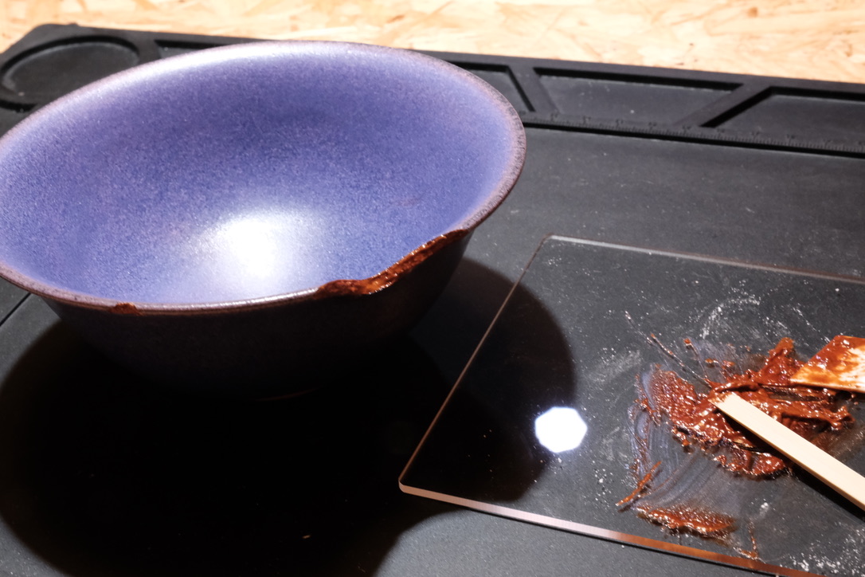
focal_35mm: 55
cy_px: 288
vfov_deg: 24.6
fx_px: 1321
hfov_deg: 36.2
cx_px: 432
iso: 3200
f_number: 18
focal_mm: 36.5
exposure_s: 1/17
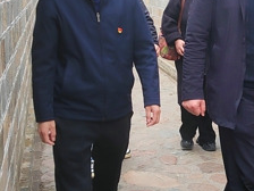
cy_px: 38
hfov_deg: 26.4
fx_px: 528
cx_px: 215
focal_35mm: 72
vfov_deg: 20.2
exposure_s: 1/100
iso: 106
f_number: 1.9
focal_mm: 5.52
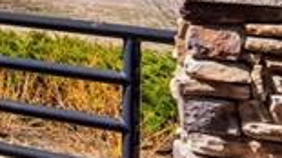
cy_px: -142
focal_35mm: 111
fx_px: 830
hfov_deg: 11.6
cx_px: -542
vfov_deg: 10.2
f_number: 9
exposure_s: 1/400
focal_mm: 16
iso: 100
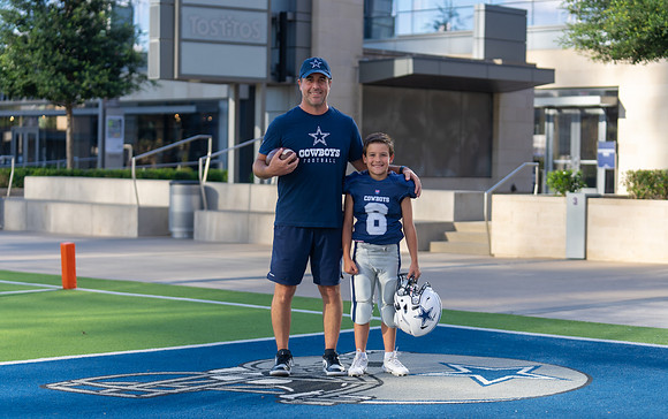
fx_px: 1403
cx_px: 334
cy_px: 220
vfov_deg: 17.0
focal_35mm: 77
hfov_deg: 26.8
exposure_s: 1/500
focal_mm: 75
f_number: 2.8
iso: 100
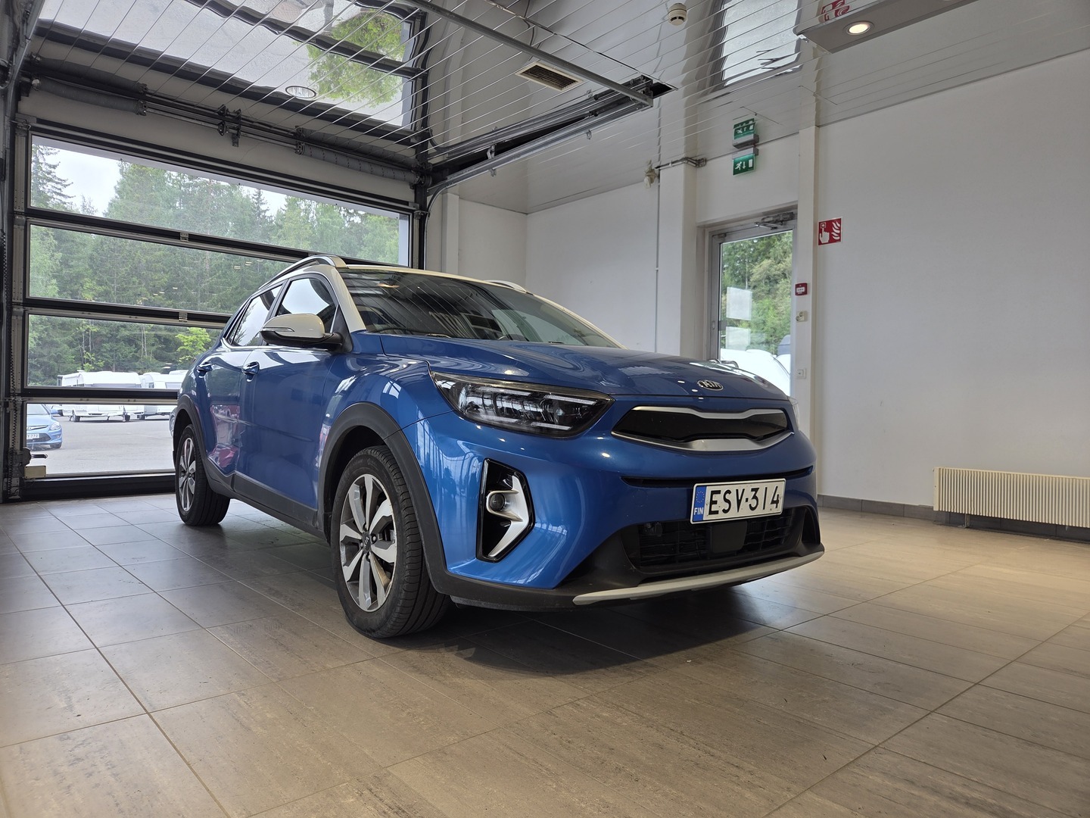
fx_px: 724
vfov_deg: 58.9
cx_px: 545
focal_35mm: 23
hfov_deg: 73.9
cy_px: 409
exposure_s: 1/103
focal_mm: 5.4
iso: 25
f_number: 1.8
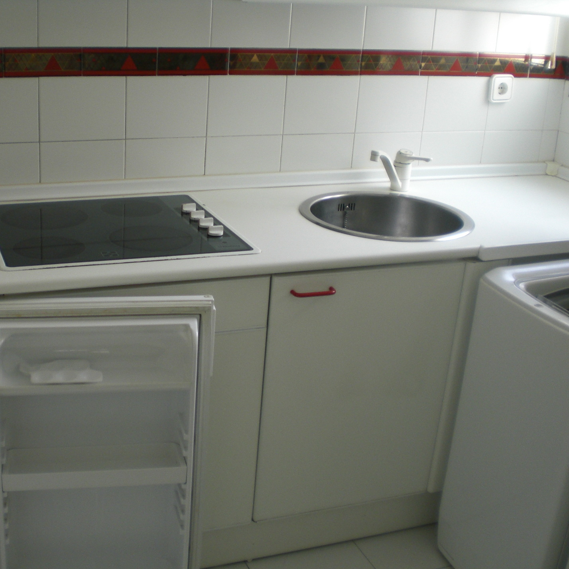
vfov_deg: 37.6
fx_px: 837
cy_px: 285
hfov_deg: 37.3
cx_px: 217
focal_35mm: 45
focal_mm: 6.3
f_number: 3.1
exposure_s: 1/80
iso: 100
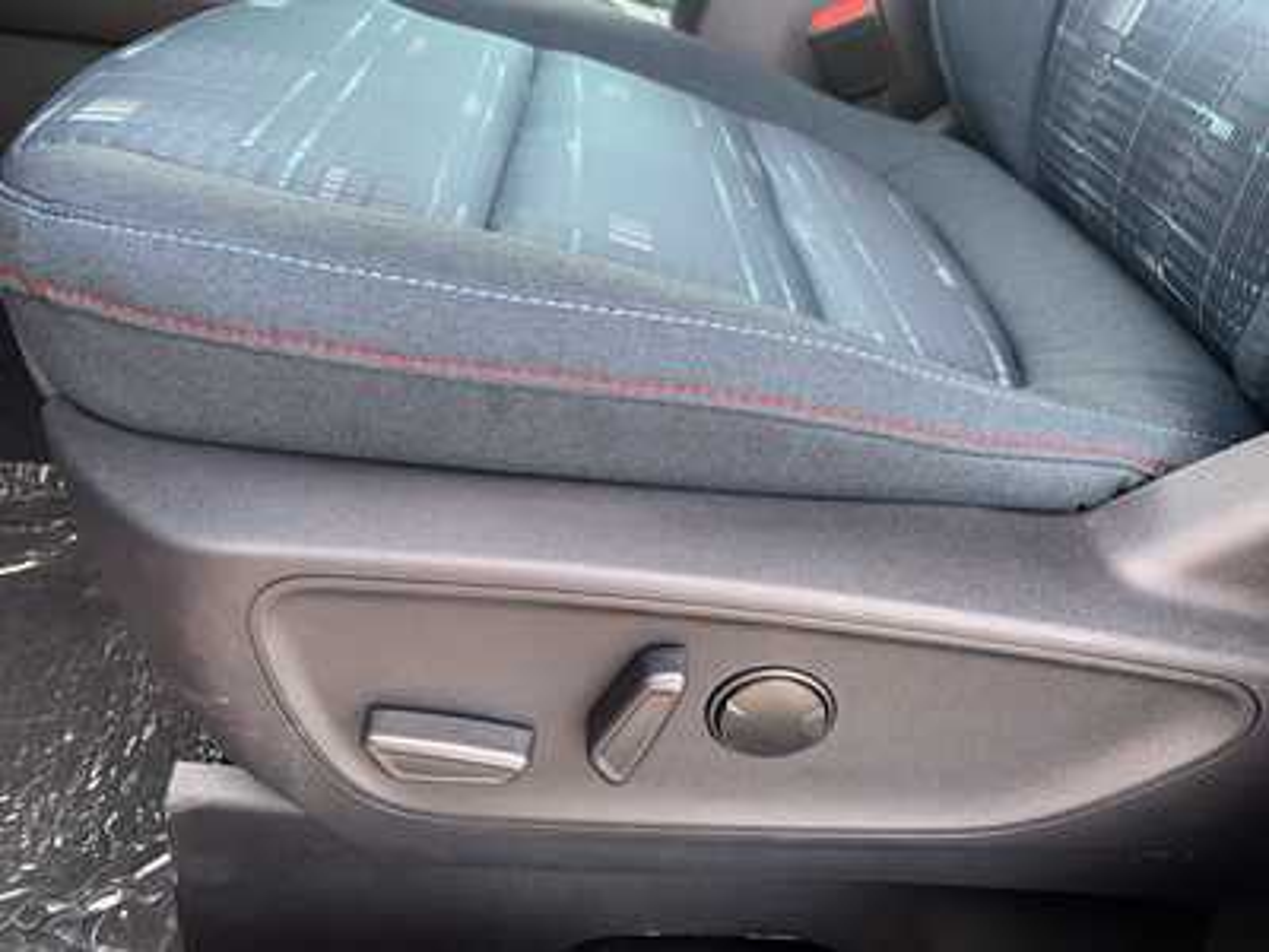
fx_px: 953
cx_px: 634
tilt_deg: -33.3
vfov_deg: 53.1
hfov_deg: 67.3
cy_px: 476
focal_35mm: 26
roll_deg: -5.1
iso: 100
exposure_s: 1/64
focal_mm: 4.25
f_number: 1.8
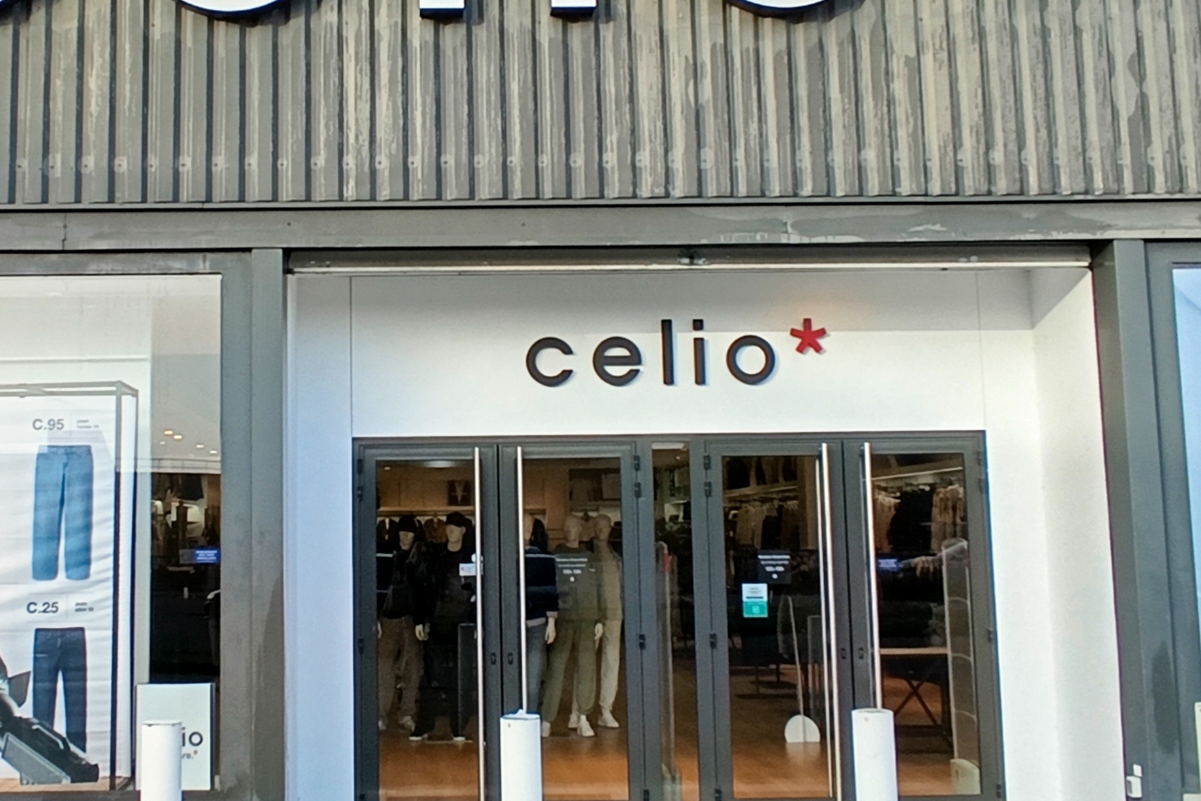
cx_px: 411
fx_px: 967
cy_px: 308
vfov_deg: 44.7
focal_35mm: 29
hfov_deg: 62.3
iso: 50
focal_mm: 1.65
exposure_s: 1/282
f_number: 2.2
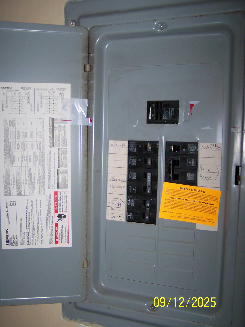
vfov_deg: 49.0
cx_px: 122
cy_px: 164
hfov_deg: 37.7
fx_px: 359
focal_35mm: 38
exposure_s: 1/60
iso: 80
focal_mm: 6.3
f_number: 2.8
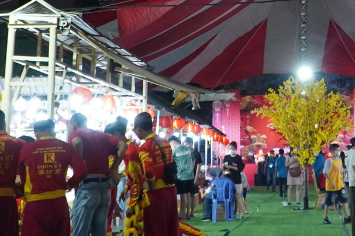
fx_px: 877
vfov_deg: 14.8
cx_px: 298
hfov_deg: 22.5
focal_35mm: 89
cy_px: -59
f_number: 4
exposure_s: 1/160
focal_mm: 18
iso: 2000
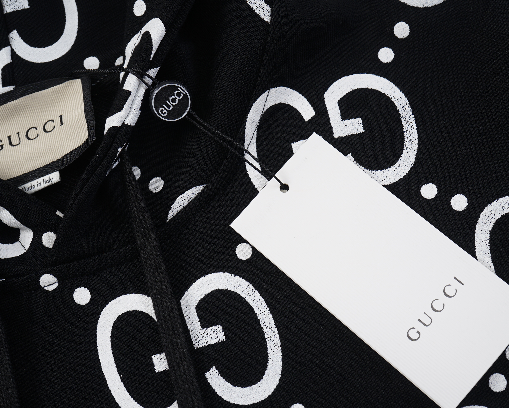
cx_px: 280
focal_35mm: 57
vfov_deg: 26.7
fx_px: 859
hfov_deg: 33.0
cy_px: 204
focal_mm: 50
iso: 160
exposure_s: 1/100
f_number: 9
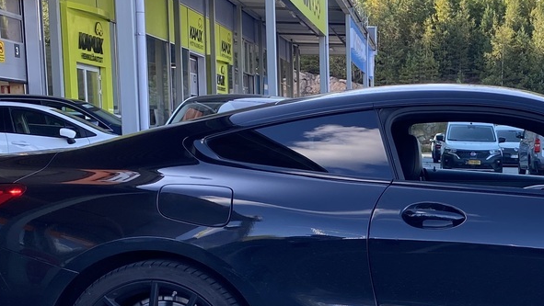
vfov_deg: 17.2
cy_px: 279
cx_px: 516
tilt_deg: -9.6
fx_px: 996
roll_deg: -0.7
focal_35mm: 69
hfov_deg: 29.0
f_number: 1.8
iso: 32
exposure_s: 1/373
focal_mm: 4.25
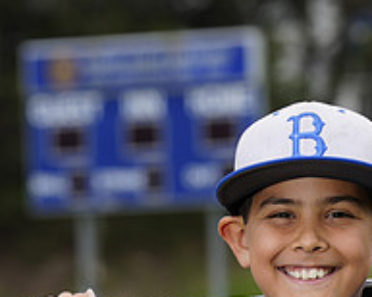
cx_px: 297
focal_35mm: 446
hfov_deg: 4.3
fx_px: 4905
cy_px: 371
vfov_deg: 3.5
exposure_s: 1/250
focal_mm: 158
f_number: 6.3
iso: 100
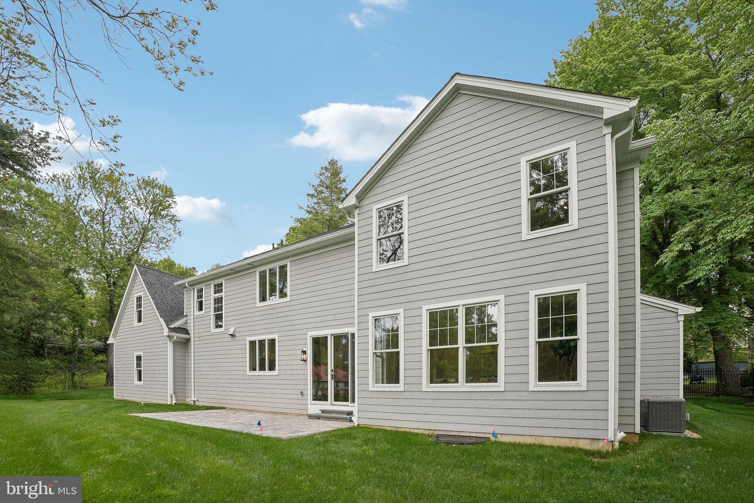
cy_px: 252
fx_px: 335
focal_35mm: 16
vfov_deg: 73.7
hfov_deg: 96.7
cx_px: 377
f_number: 8
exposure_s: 1/160
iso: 100
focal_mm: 16
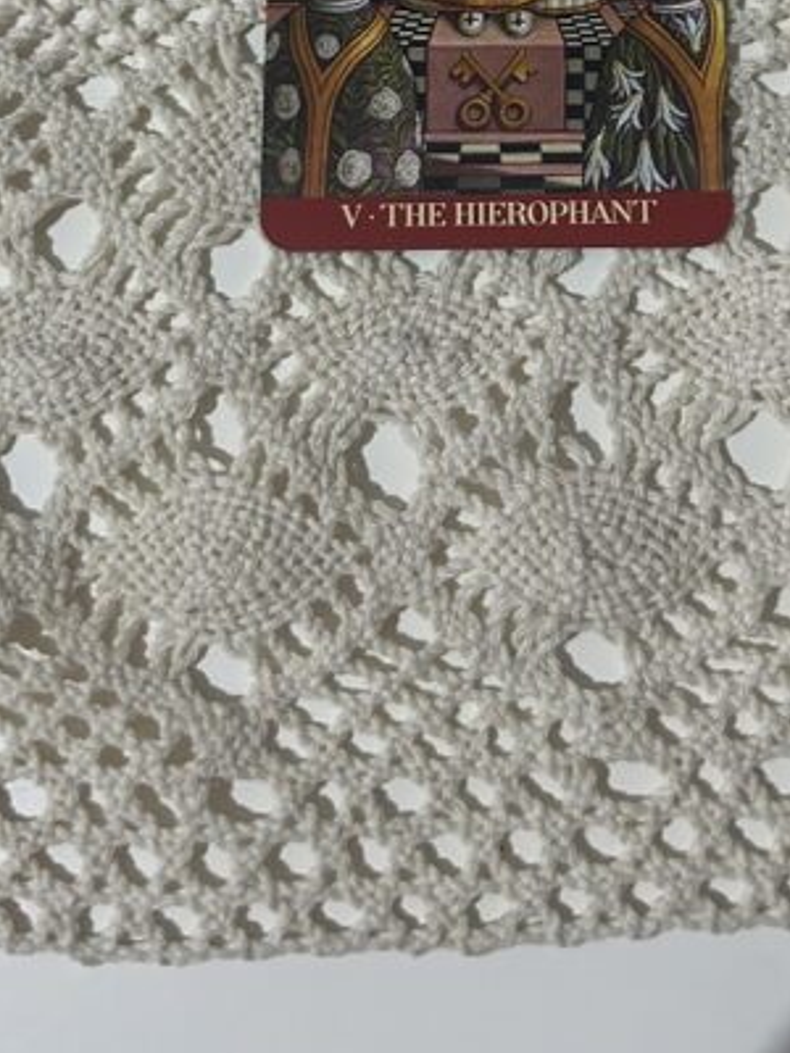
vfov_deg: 33.9
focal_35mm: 52
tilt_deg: -75.9
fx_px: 1582
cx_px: 490
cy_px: 21
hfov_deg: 27.9
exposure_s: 1/60
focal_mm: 5.7
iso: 320
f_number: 1.5
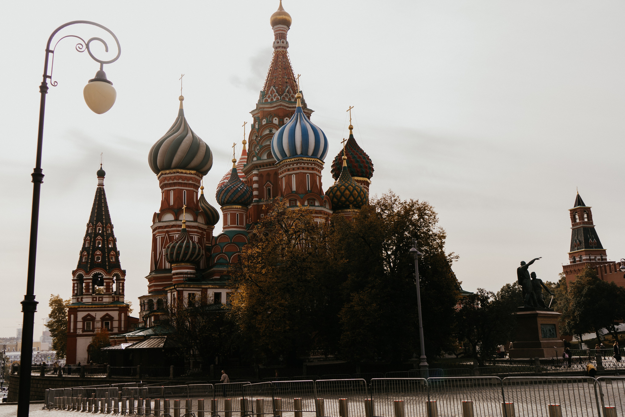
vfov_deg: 36.9
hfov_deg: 53.1
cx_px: 312
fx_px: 625
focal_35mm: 36
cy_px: 208
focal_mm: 36
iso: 100
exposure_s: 1/500
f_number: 4
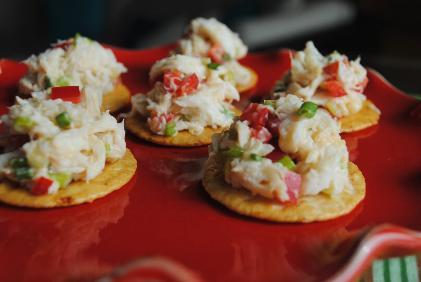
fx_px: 527
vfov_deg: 29.9
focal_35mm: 45
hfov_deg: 43.6
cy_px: 141
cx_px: 210
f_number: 6.3
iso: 100
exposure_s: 1/160
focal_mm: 30
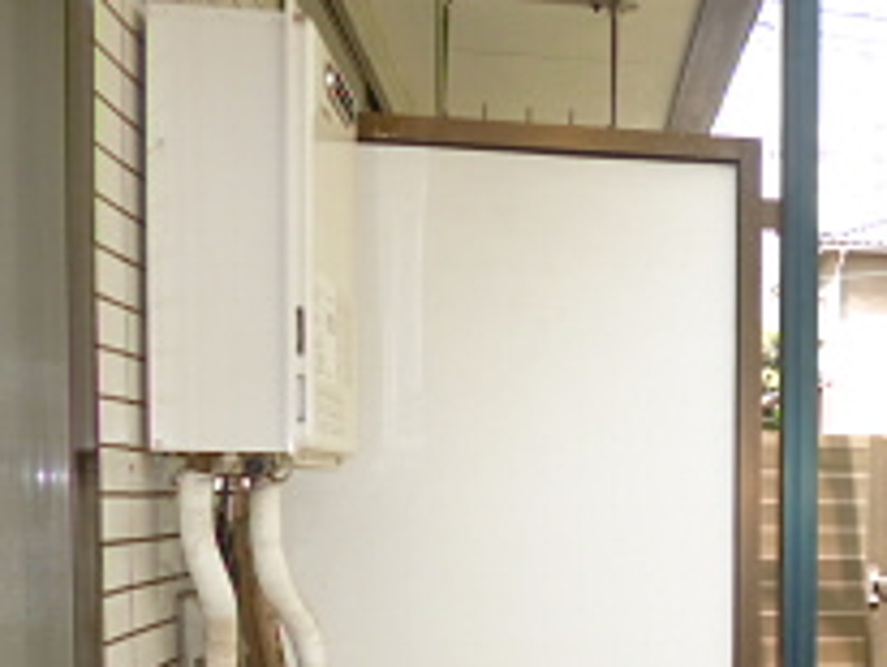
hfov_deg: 34.7
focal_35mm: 50
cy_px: 579
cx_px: 883
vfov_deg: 28.2
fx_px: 1283
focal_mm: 4.3
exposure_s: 1/200
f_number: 2.5
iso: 100
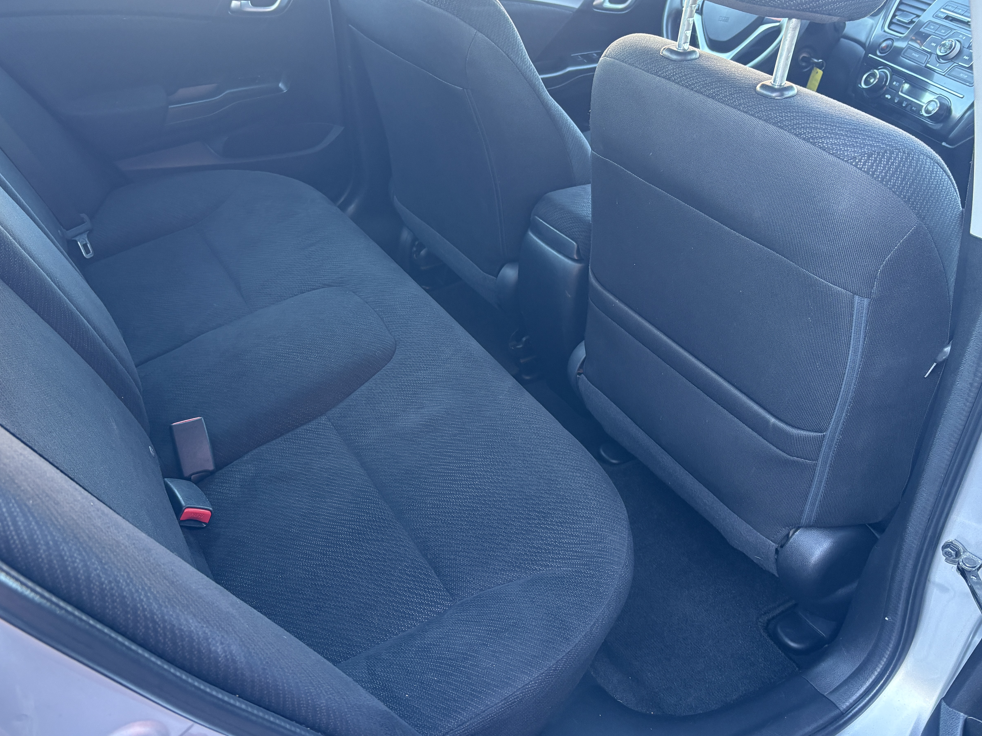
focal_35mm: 31
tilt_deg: -36.8
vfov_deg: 45.4
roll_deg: -4.4
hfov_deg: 57.9
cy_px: 357
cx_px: 397
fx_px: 879
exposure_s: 1/60
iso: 160
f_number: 1.6
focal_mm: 5.96
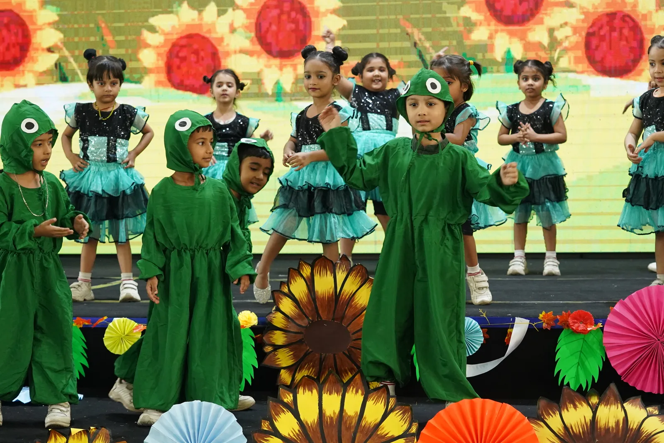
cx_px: 332
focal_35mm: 88
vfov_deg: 15.5
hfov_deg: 23.1
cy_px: 222
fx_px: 1623
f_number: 4.5
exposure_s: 1/160
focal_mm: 59
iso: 3200
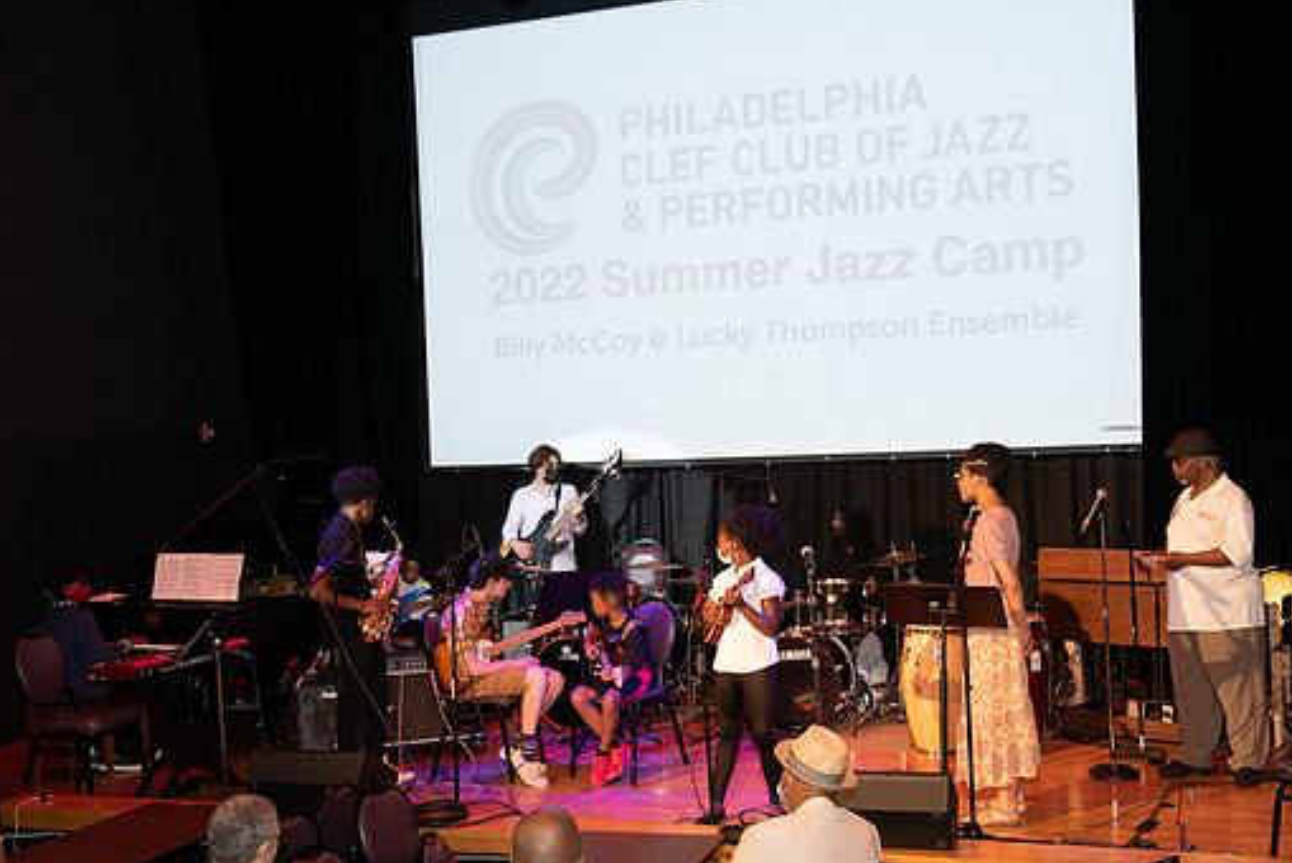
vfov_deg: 32.6
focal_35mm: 41
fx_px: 1472
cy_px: 484
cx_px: 668
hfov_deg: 47.4
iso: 3200
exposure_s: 1/125
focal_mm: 36
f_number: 5.6
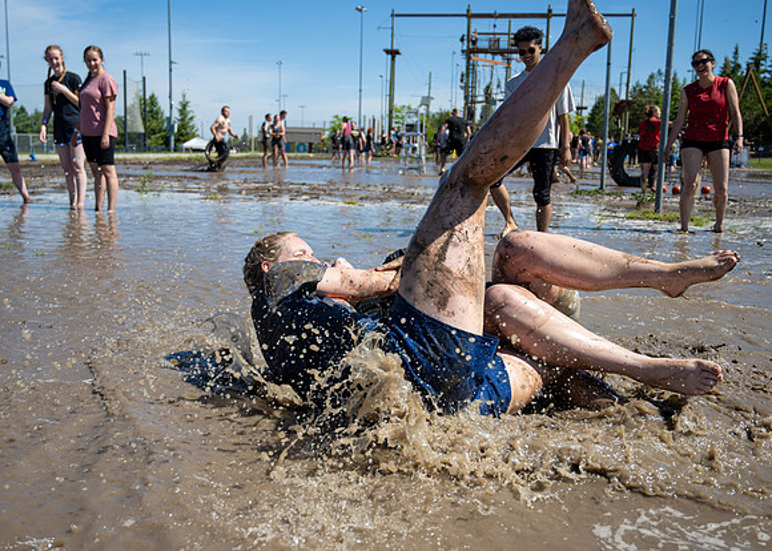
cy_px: 271
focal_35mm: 34
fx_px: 735
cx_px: 363
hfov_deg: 55.4
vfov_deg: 41.1
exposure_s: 1/1250
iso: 100
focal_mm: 31.5
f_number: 4
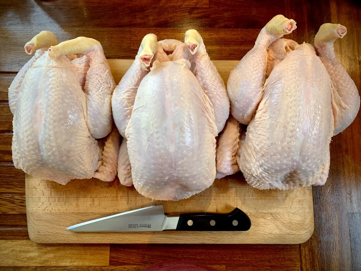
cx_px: 180
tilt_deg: -82.2
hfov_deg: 67.3
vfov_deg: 53.1
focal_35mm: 26
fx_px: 271
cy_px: 136
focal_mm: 4.25
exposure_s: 1/60
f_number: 1.8
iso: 100
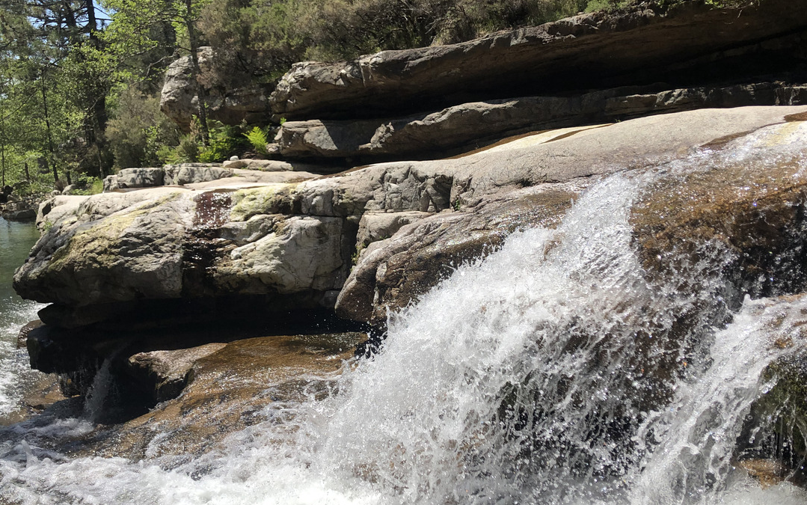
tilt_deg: -11.0
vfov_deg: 38.3
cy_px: 276
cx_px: 406
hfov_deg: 58.1
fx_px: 726
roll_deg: +1.9
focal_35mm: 33
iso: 20
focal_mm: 4
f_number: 1.8
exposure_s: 1/2525
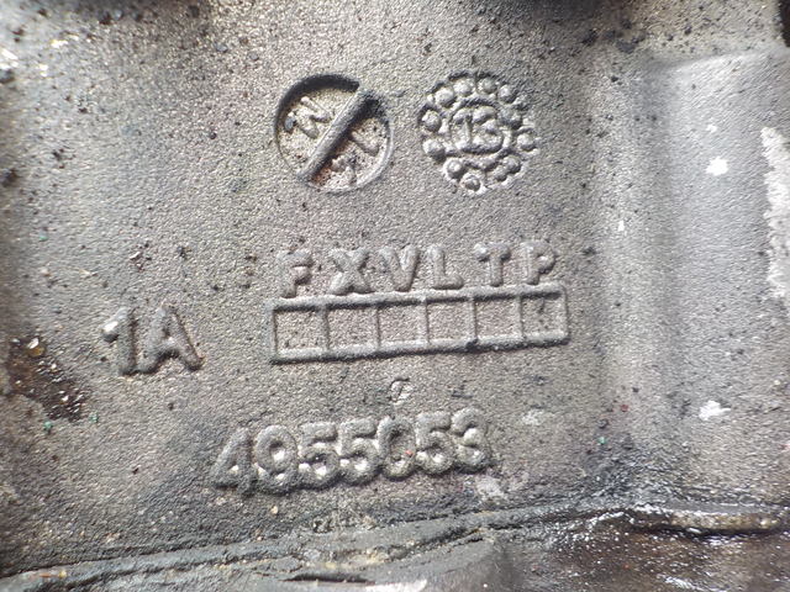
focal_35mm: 30
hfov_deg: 60.0
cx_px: 395
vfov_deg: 46.8
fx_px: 685
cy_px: 296
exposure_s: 1/30
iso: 125
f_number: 3.3
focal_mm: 4.1
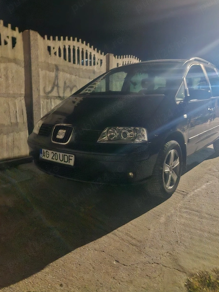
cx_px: 113
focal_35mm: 26
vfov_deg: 67.1
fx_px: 219
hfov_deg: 53.1
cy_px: 130
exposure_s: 1/10
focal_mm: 5.54
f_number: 1.8
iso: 2000
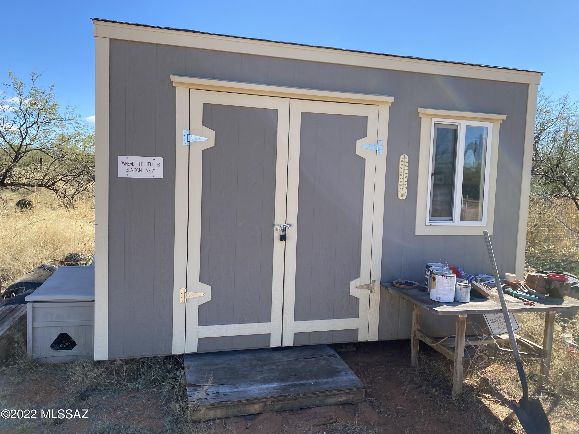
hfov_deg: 67.3
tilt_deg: -4.3
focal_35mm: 26
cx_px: 290
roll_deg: -2.0
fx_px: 435
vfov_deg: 53.1
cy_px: 217
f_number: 1.8
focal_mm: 4.25
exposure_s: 1/1316
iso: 32
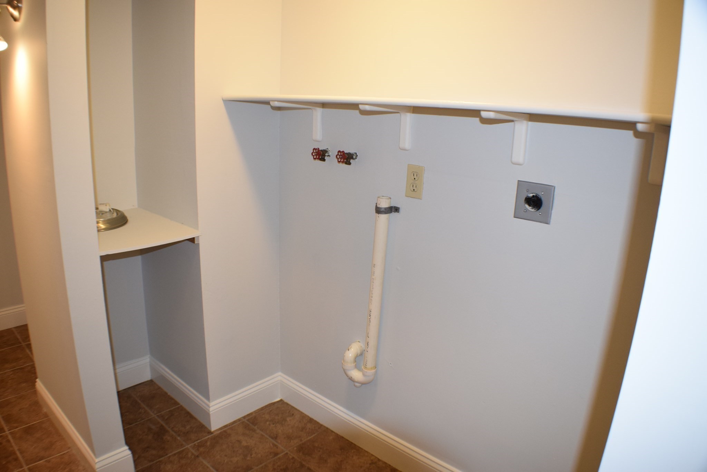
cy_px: 236
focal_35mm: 33
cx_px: 354
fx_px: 648
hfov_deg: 57.2
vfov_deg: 40.0
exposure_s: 1/80
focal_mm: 22
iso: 800
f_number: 4.5
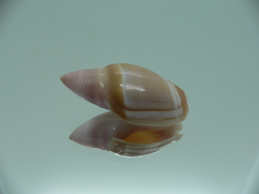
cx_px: 130
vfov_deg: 40.7
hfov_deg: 52.6
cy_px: 97
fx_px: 262
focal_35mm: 35
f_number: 2.8
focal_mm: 4.6
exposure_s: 1/60
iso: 80
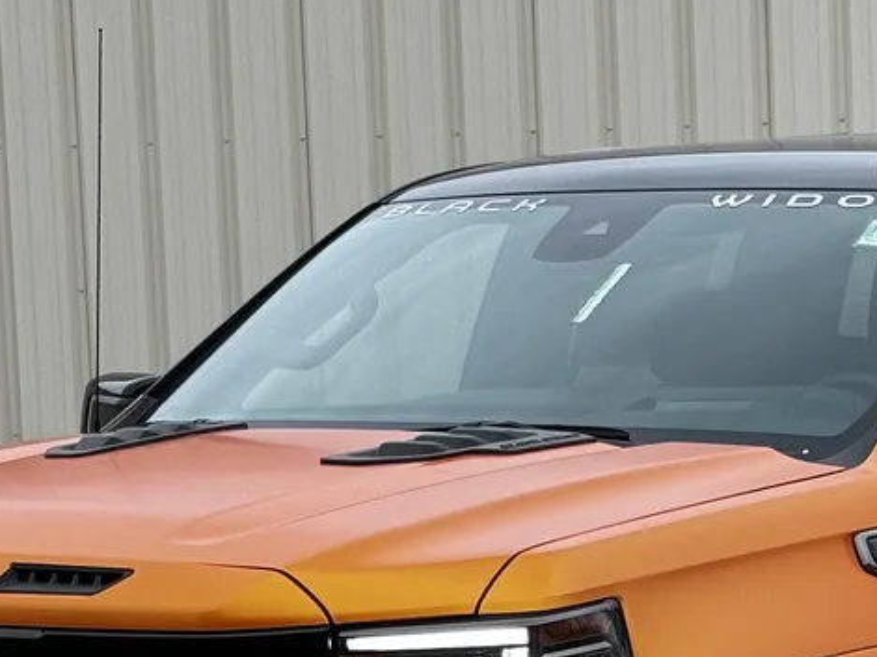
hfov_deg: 12.0
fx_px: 4129
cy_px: 931
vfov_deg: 8.9
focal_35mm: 163
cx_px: 776
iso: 50
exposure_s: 1/133
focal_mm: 6.86
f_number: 1.78
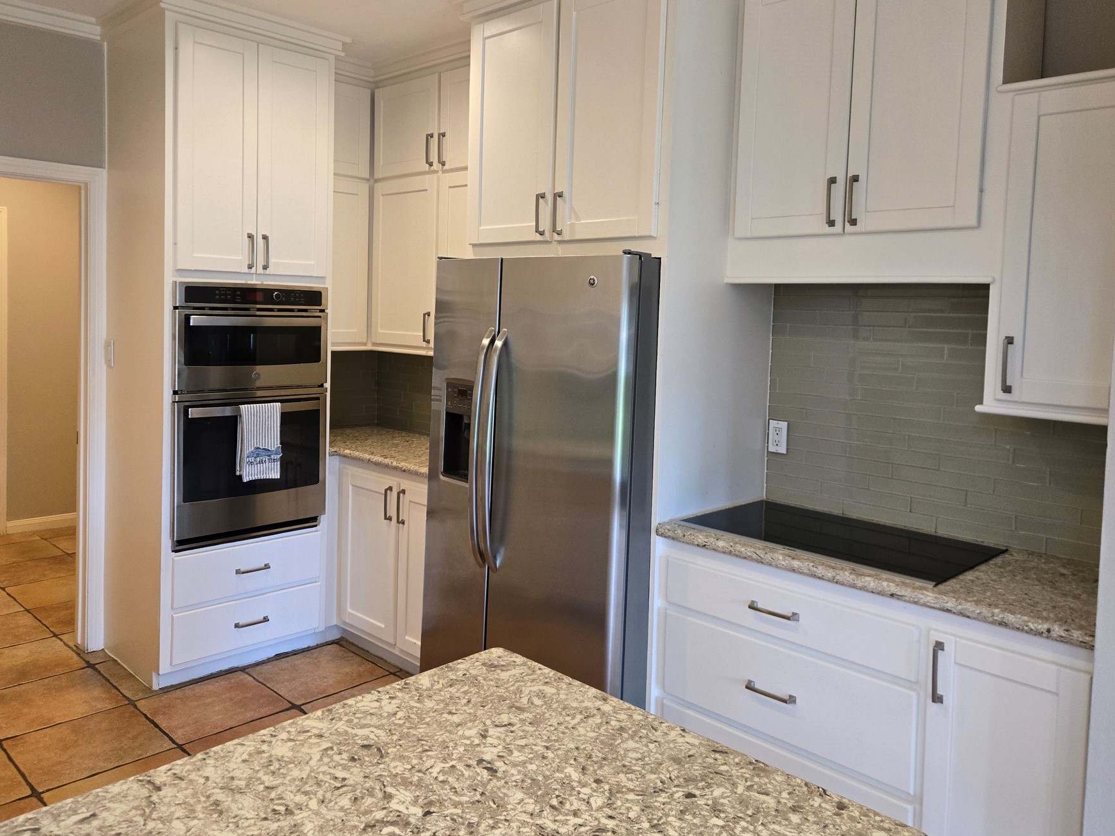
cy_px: 353
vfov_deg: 51.1
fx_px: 870
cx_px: 544
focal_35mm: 27
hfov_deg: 65.3
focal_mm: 5.4
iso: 250
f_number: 1.8
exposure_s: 1/120
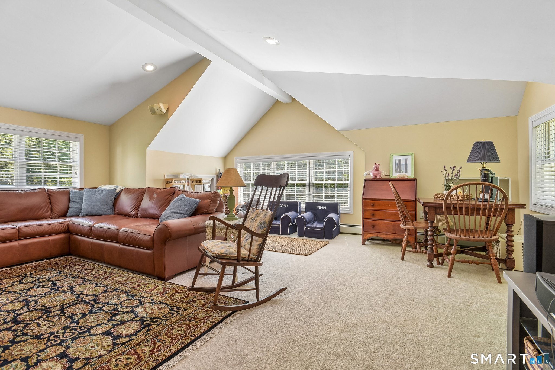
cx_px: 278
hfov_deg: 93.3
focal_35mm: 17
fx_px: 262
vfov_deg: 70.4
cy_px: 185
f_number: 11
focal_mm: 17
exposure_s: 1/25
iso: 400
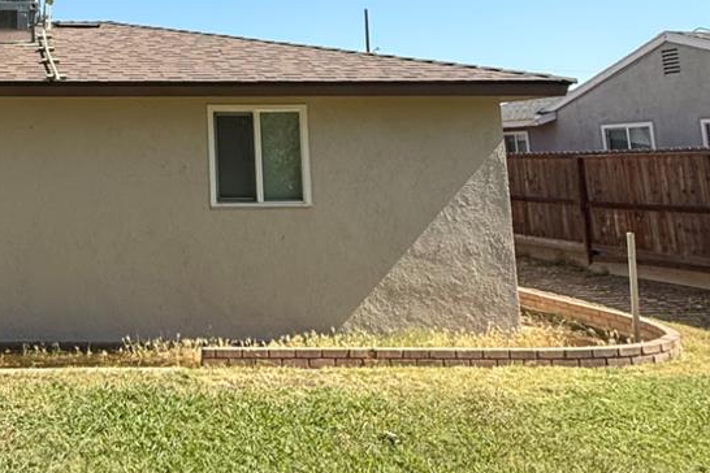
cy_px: 53
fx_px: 789
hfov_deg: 42.2
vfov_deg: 31.9
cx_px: 7
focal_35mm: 40
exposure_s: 1/1259
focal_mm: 2.22
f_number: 2.2
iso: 50
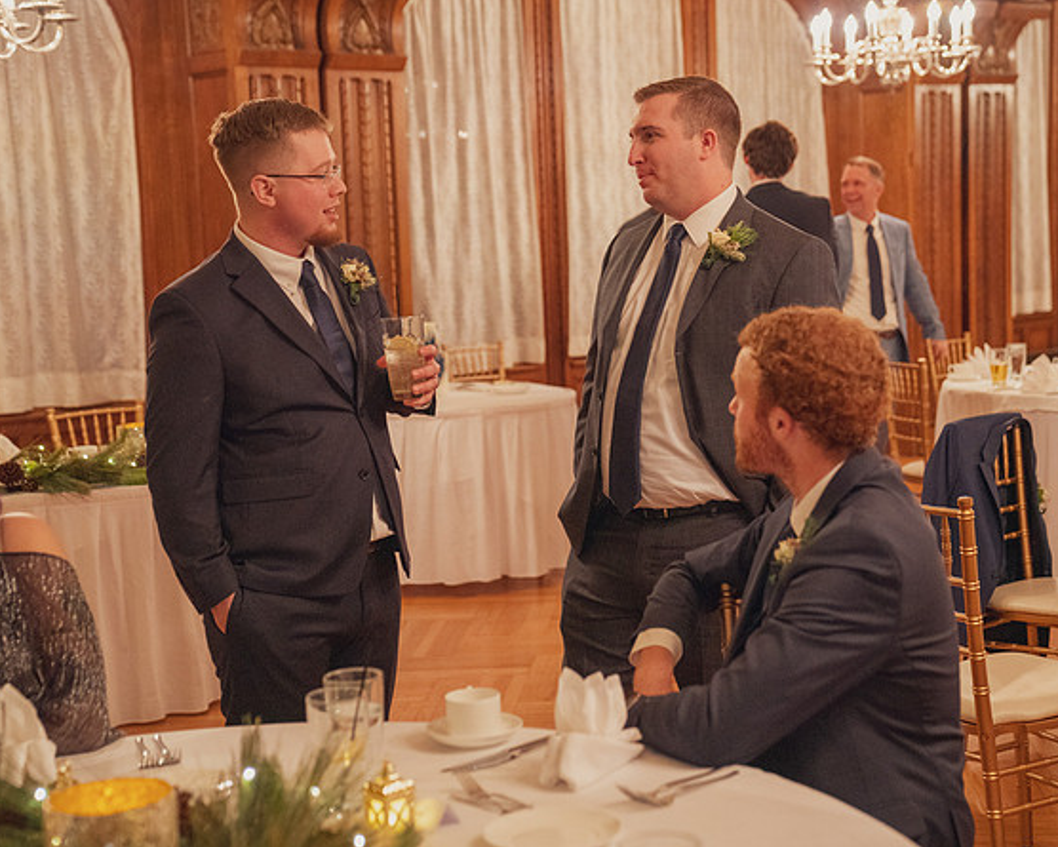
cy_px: 404
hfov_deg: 30.9
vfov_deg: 25.0
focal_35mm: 61
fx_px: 1910
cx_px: 574
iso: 6400
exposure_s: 1/125
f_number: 2.8
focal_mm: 51
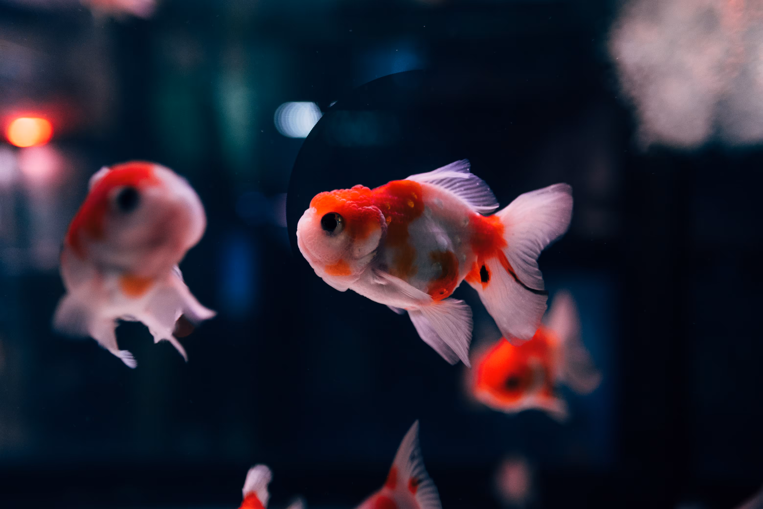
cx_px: 382
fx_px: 509
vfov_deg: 53.1
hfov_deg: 73.7
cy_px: 254
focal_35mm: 24
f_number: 1.6
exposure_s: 1/125
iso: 640
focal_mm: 16
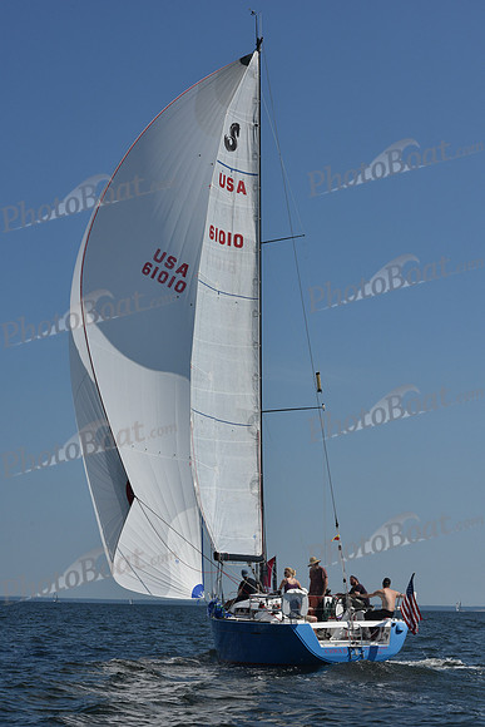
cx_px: 242
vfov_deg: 28.8
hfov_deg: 19.5
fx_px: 1414
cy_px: 364
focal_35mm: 70
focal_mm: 70
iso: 250
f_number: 11
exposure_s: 1/1250
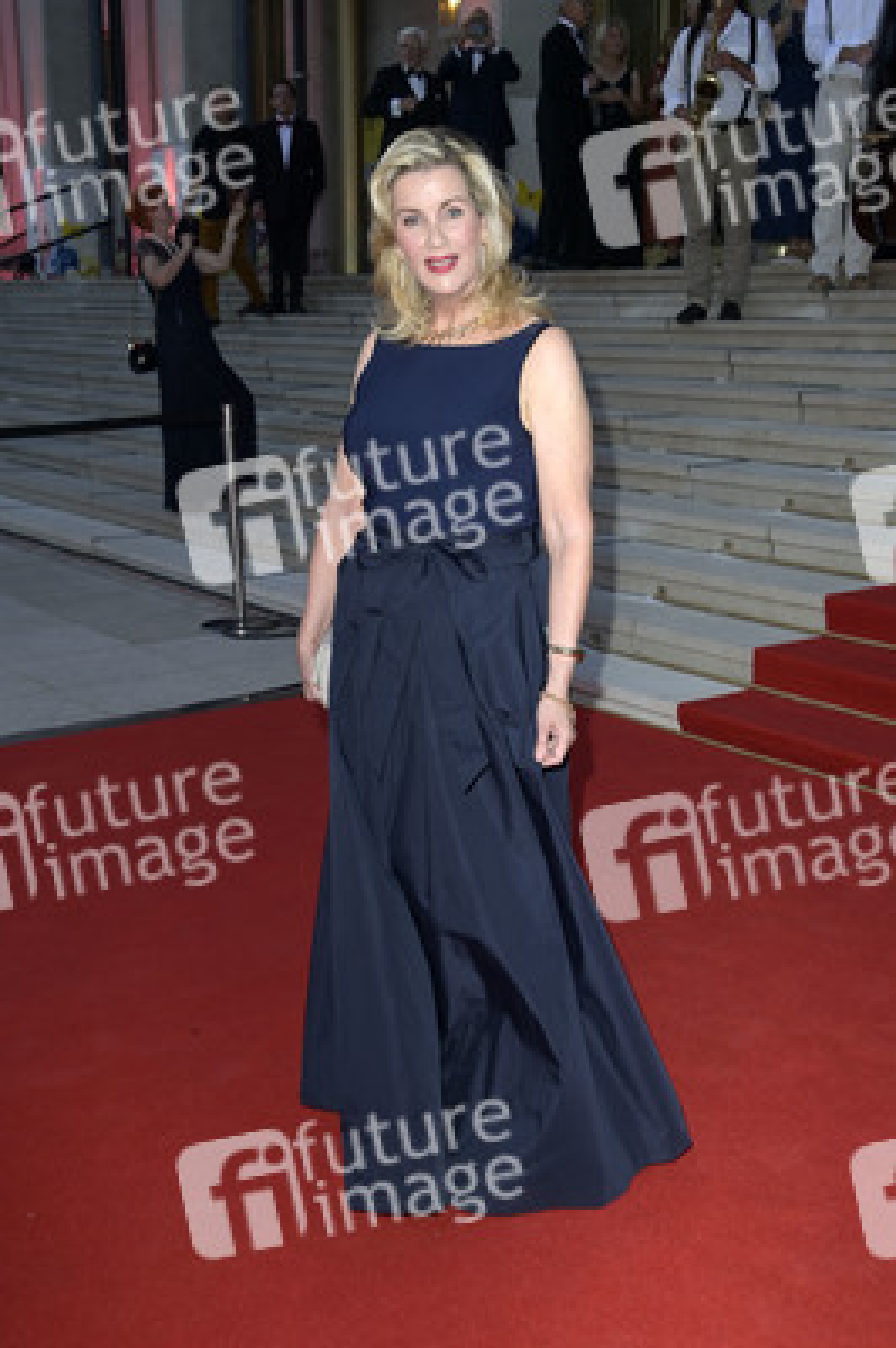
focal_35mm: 42
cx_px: 448
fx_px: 1571
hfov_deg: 31.8
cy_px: 674
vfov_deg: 46.4
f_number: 5.6
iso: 1000
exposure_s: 1/250
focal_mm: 42
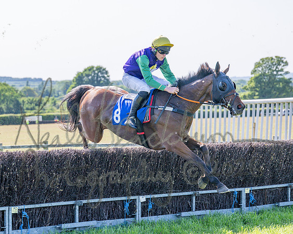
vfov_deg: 12.5
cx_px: 113
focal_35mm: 123
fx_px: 1067
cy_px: 117
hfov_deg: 15.6
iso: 200
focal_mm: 89
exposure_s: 1/2000
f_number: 4
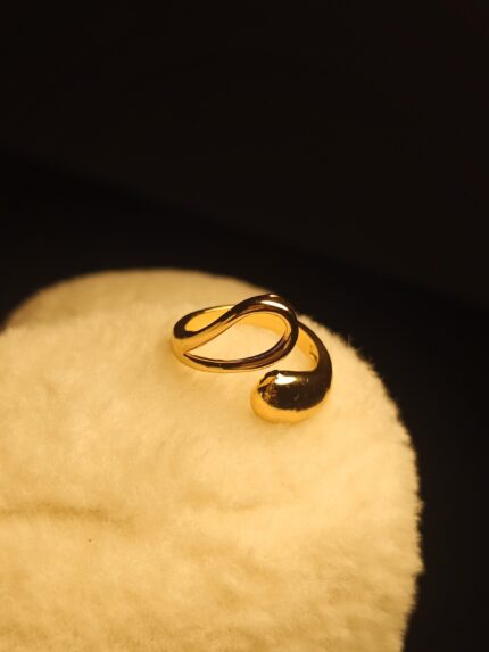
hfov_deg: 36.8
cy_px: 326
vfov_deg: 47.9
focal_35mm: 39
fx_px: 734
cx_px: 244
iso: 50
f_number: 1.8
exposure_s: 1/110
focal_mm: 3.98
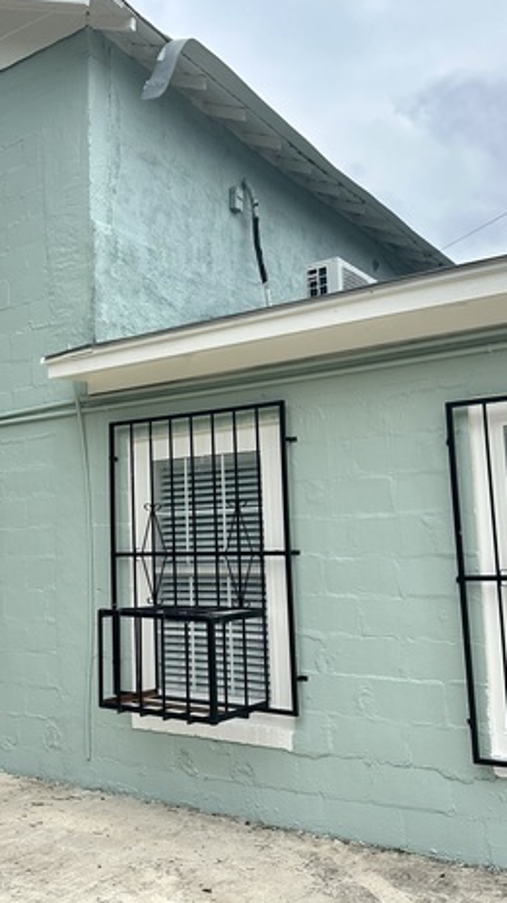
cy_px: 439
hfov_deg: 32.2
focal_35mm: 36
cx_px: 134
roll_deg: +1.0
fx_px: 862
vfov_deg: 55.3
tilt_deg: +7.1
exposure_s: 1/2967
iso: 80
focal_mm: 6.86
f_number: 1.78
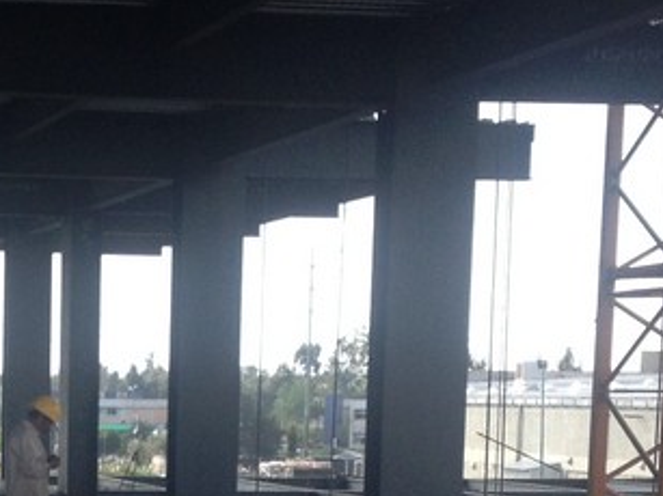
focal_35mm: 137
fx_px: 2623
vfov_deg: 10.5
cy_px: 718
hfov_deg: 14.2
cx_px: 32
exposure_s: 1/516
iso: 64
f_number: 2.4
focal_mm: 4.28
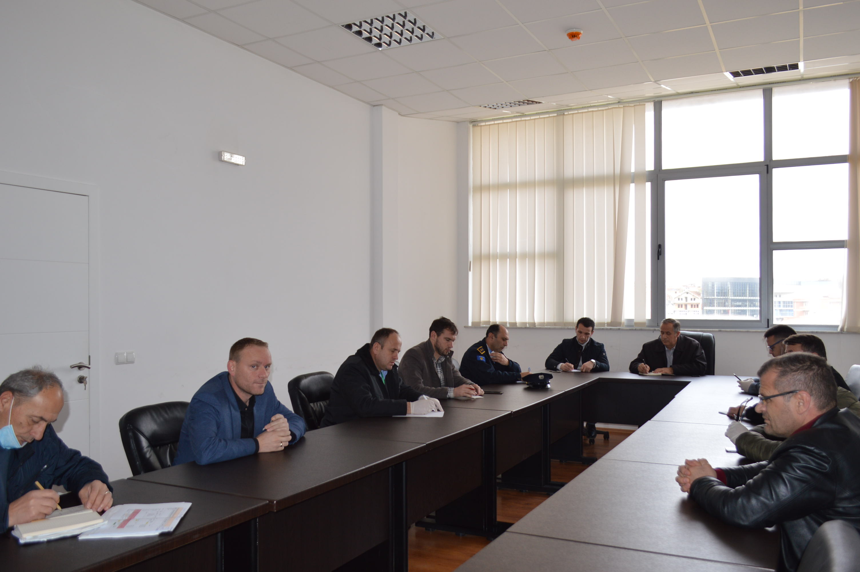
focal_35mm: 30
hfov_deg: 62.0
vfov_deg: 43.5
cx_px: 430
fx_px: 716
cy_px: 286
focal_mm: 20
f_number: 4
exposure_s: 1/125
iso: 200
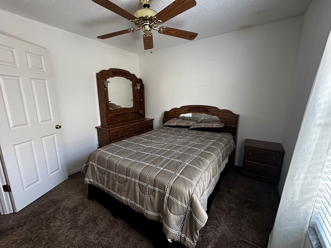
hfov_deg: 98.1
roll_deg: +1.3
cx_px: 157
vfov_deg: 81.8
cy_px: 125
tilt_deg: -11.7
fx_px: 143
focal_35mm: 15
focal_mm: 2.22
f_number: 2.2
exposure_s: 1/60
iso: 320
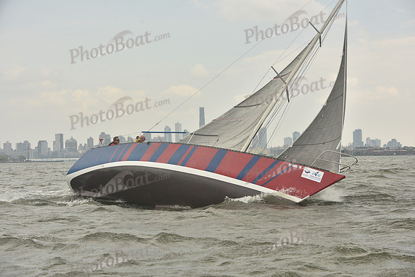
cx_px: 208
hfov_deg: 28.8
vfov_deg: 19.5
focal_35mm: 70
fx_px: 807
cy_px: 138
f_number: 7.1
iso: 250
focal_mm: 70
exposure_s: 1/800
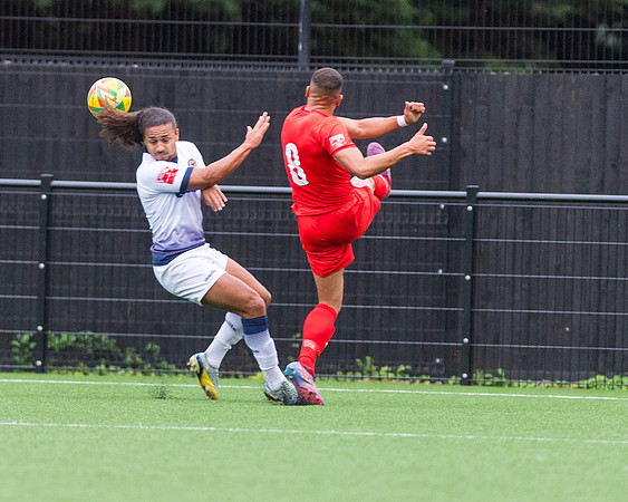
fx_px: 14826
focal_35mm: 798
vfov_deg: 1.9
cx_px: 294
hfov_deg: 2.4
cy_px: 235
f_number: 2.8
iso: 1600
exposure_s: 1/1600
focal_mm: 300
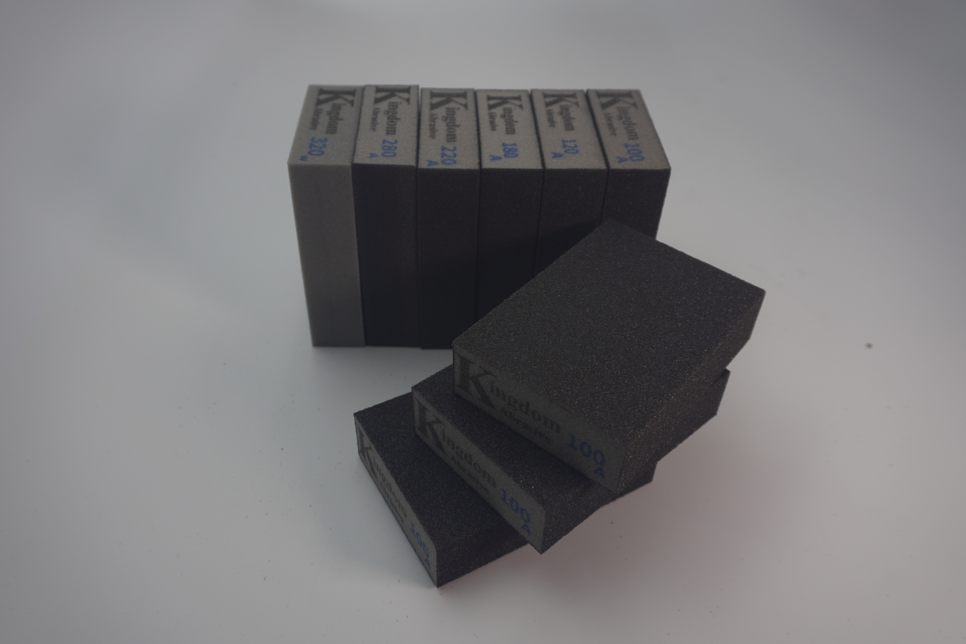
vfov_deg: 45.7
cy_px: 322
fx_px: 765
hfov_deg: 64.6
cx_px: 483
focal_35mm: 28
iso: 125
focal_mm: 19
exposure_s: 1/125
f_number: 5
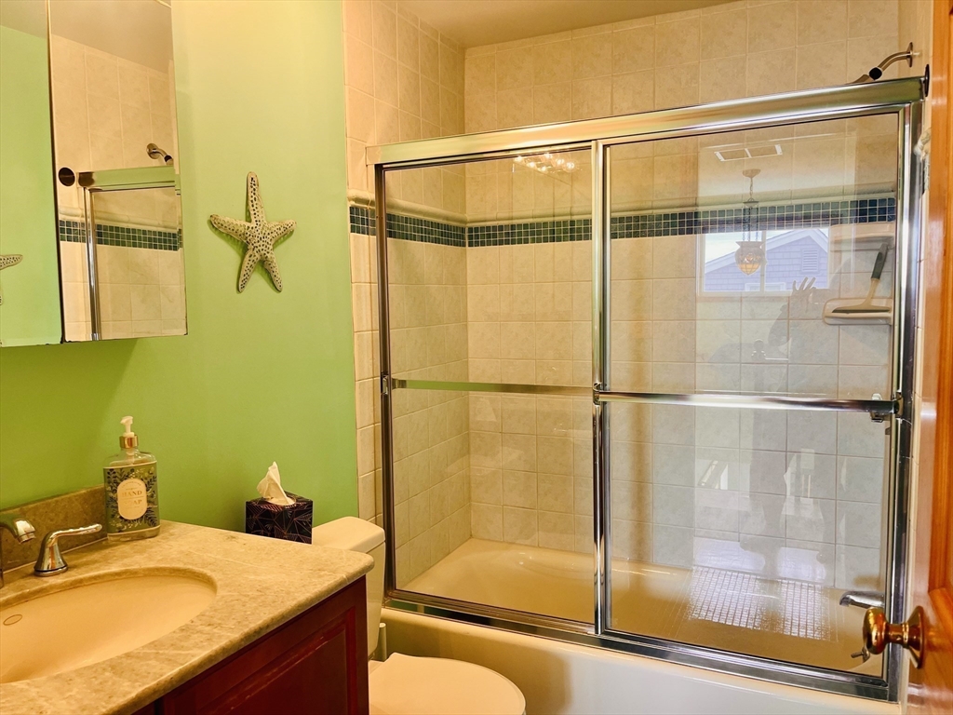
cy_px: 358
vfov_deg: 53.1
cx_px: 476
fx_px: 716
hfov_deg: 67.3
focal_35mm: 26
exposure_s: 1/60
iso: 64
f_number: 1.6
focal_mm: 5.1
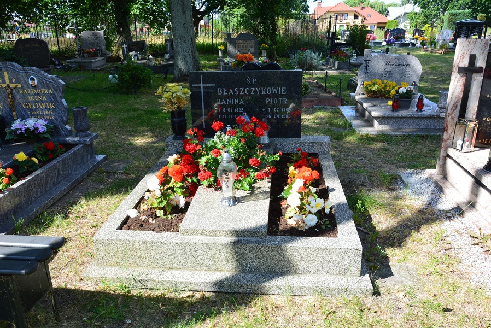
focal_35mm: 27
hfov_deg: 67.3
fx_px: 368
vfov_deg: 48.0
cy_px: 164
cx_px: 246
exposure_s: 1/80
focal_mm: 18
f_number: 10
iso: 200
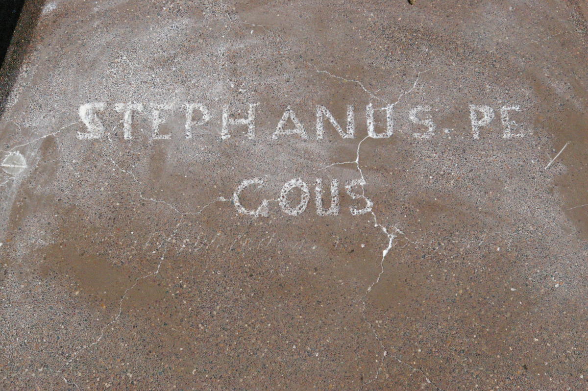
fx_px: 1224
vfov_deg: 18.2
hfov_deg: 27.0
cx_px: 294
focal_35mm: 75
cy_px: 196
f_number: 22
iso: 3200
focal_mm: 50
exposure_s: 1/1500
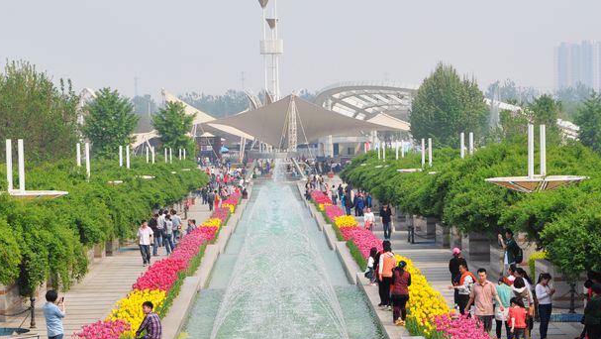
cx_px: 264
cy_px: 202
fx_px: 1977
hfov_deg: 17.3
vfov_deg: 9.8
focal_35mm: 124
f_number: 9
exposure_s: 1/320
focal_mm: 48
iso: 200
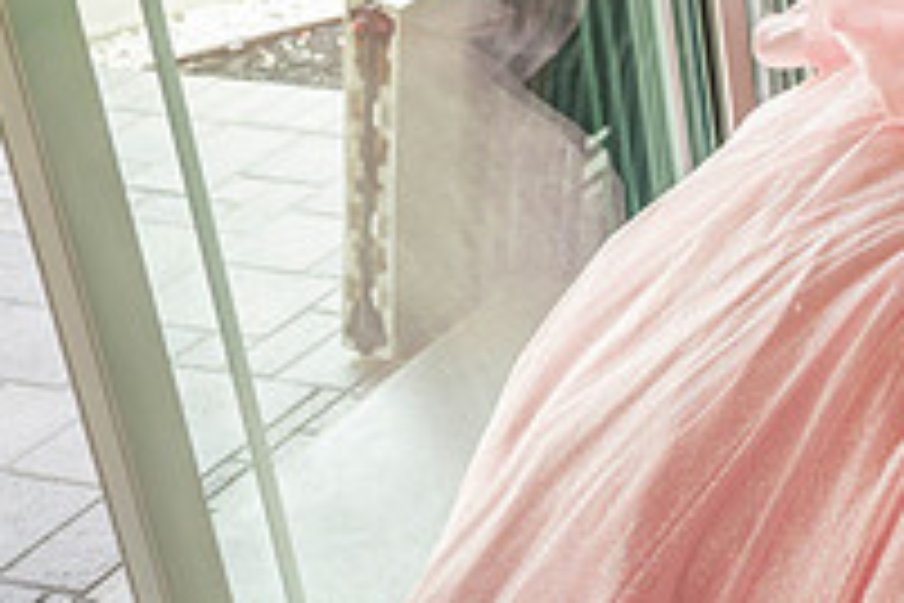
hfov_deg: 23.5
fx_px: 1808
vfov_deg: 18.5
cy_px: 25
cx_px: 1286
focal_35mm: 72
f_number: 2.8
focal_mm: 25
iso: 640
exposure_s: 1/200
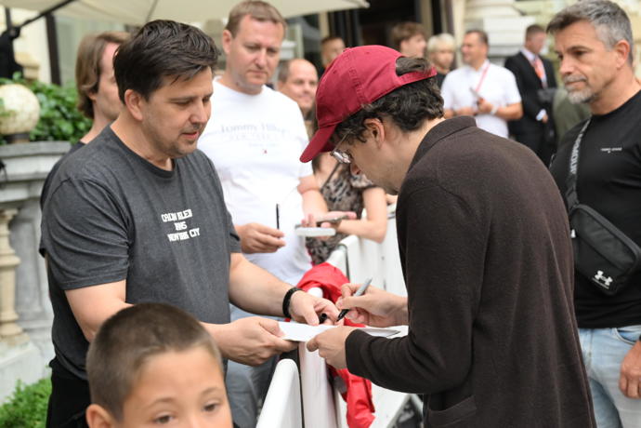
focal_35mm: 73
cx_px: 320
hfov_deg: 27.7
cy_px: 214
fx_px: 1300
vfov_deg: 18.7
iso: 1000
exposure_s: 1/800
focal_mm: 49
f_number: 4.5
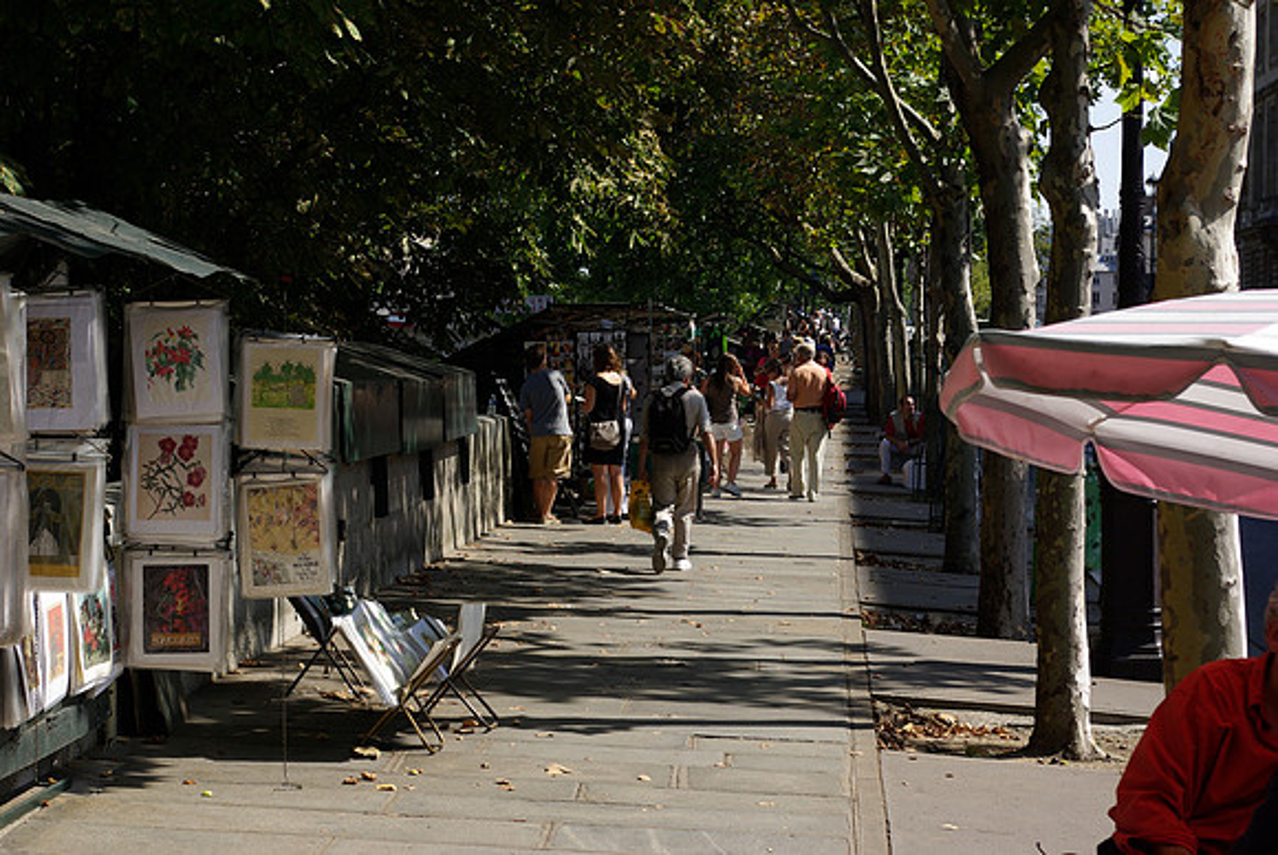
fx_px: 2932
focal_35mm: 82
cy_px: 428
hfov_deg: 24.6
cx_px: 639
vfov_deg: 16.6
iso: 100
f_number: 8
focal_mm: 55
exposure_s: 1/125
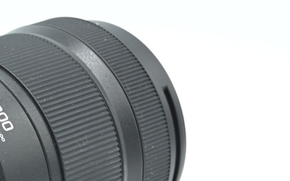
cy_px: 156
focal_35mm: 152
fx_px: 1201
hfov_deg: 13.6
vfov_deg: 8.6
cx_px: 7
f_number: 14
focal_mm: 75
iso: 200
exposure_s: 1/13
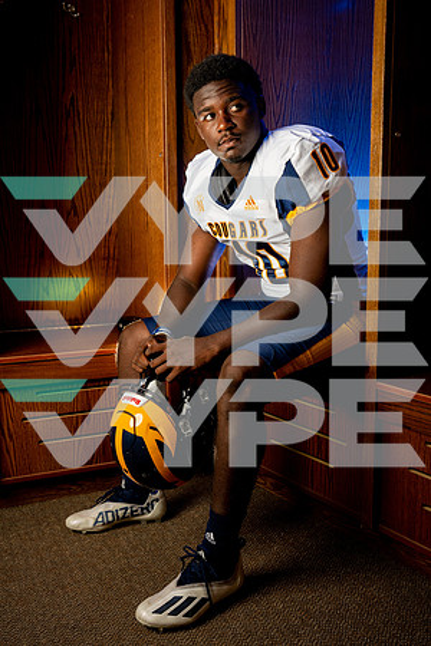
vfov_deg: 50.7
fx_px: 682
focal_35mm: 38
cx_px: 216
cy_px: 323
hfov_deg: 35.1
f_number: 7.1
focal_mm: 38
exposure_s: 1/250
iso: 320
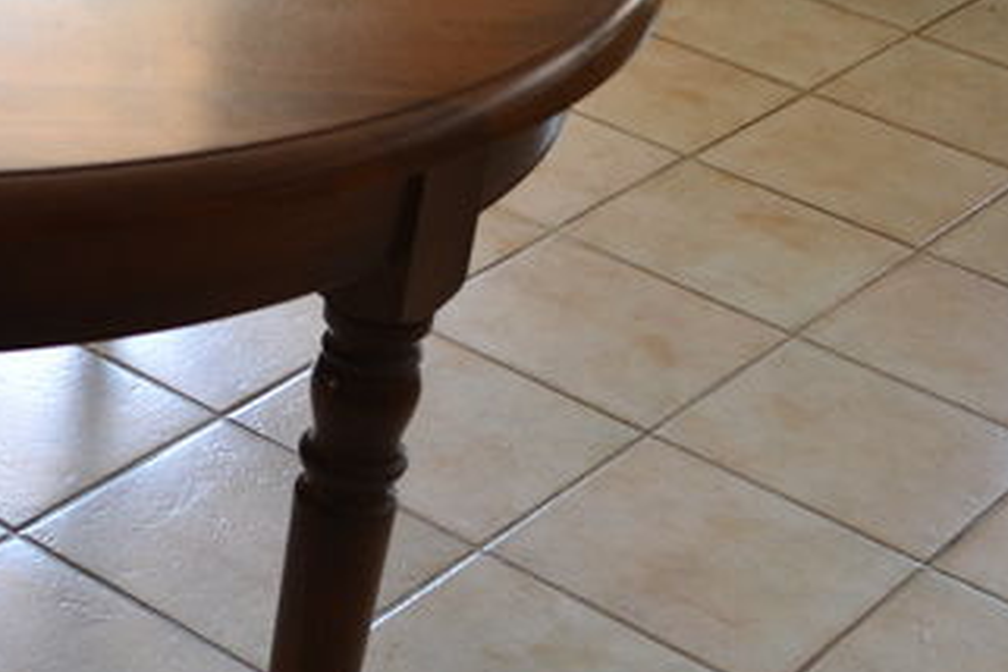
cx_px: -157
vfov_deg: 16.0
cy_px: 661
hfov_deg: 22.5
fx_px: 2352
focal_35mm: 84
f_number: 4
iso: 400
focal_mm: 18
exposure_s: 1/60
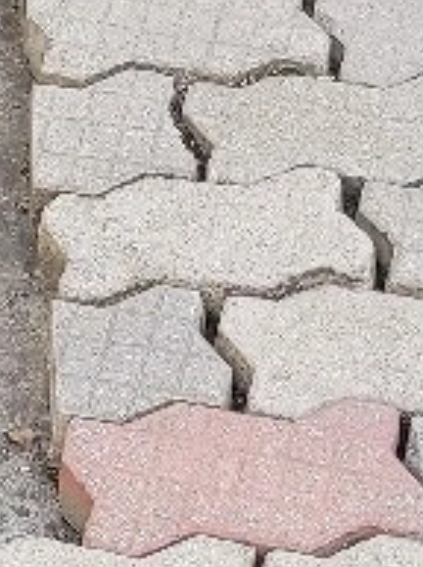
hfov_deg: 8.1
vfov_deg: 10.8
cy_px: -78
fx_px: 2943
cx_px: -132
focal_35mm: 180
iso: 50
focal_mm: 5
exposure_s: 1/100
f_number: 1.8
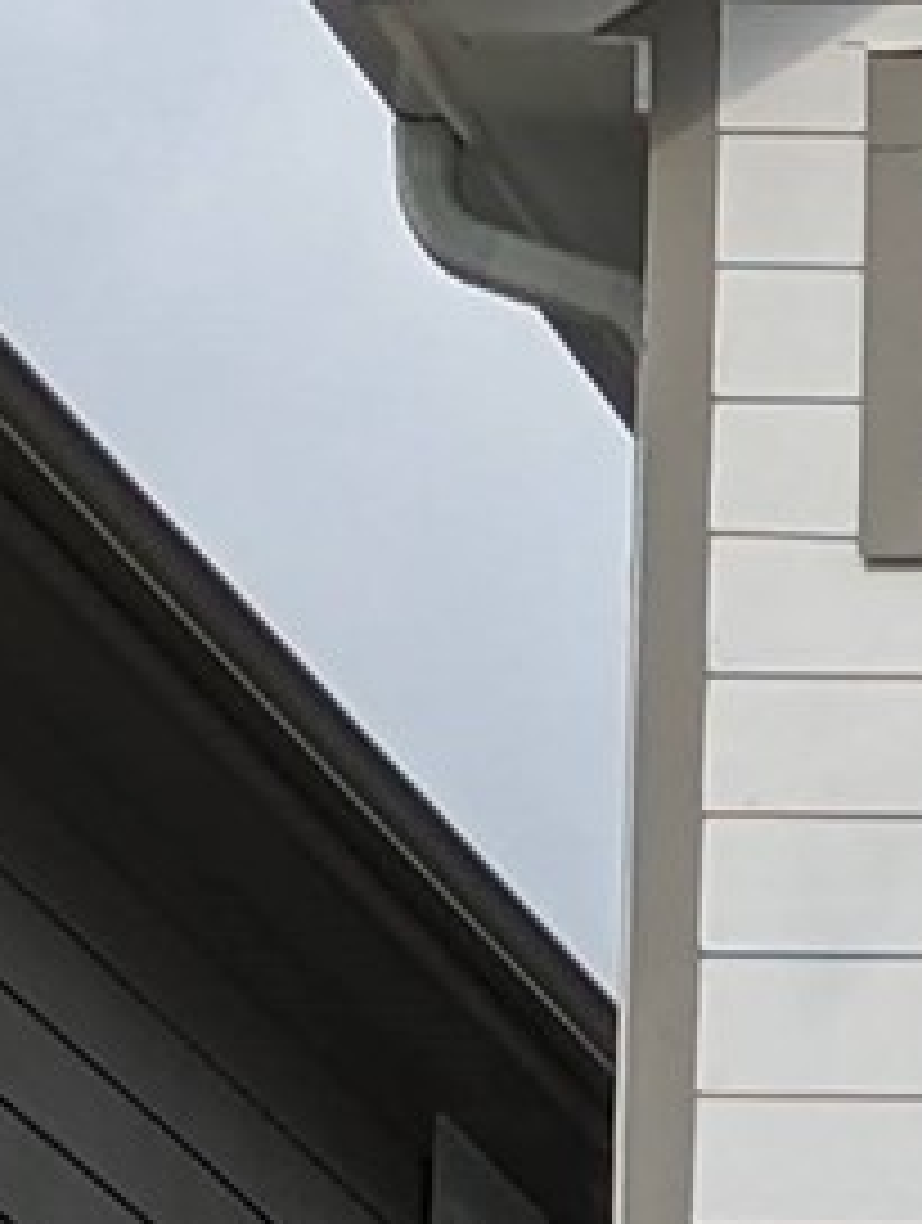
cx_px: 3011
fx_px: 12780
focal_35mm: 361
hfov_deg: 4.0
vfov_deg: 5.4
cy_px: 2216
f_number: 1.85
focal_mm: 6.81
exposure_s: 1/1898
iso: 55
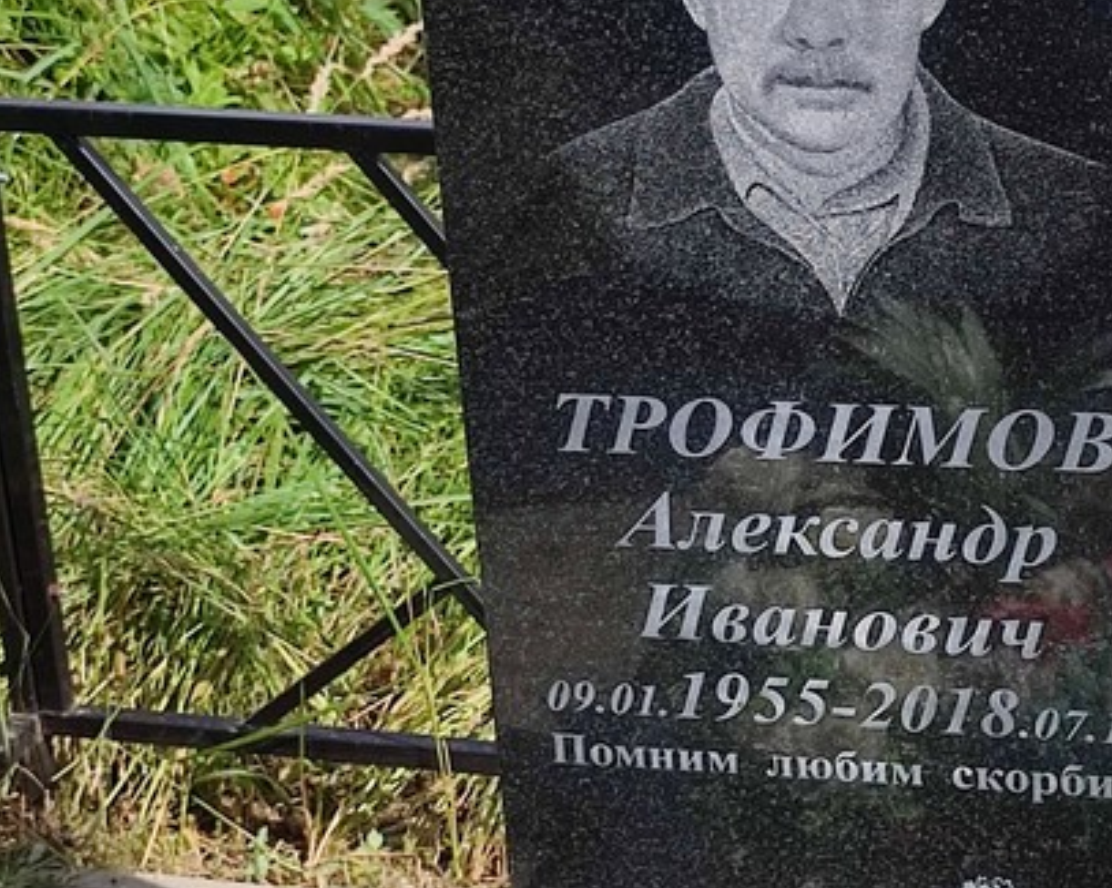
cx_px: 825
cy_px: 448
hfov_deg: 37.9
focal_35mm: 48
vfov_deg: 31.4
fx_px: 1579
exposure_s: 1/721
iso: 50
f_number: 1.9
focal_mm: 6.04
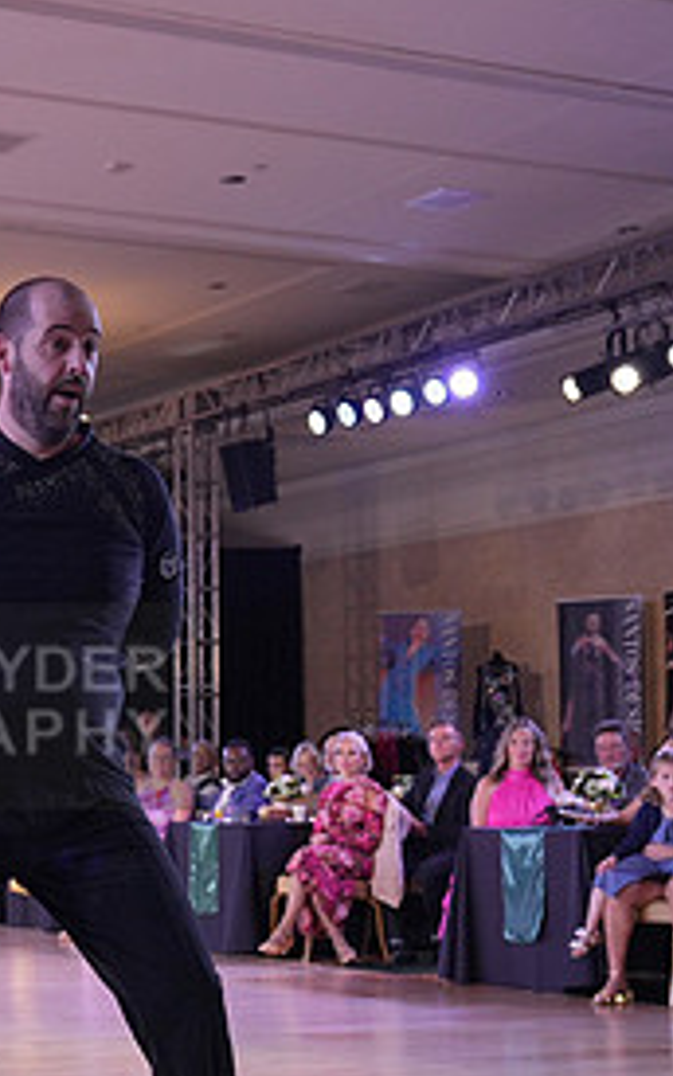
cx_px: -211
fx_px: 2082
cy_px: 706
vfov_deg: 28.8
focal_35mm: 71
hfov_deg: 17.2
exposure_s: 1/500
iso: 2000
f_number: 4
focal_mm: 33
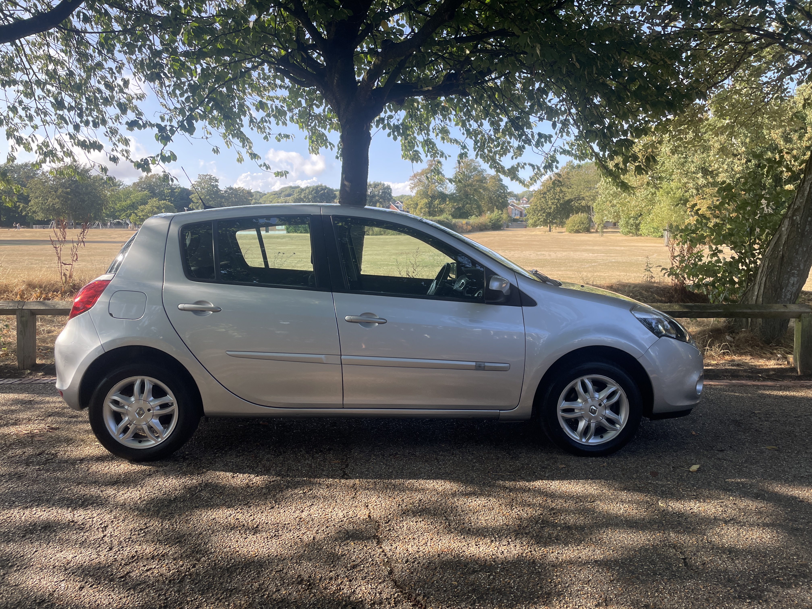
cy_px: 304
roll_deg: -0.3
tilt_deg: -3.1
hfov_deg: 67.3
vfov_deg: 53.1
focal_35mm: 26
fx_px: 610
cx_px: 406
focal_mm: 4.2
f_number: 1.6
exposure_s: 1/651
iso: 32
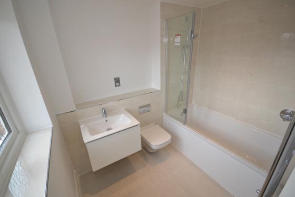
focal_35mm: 15
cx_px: 148
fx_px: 123
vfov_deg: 77.4
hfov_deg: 100.4
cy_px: 98
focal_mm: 10
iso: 400
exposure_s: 1/100
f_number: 5
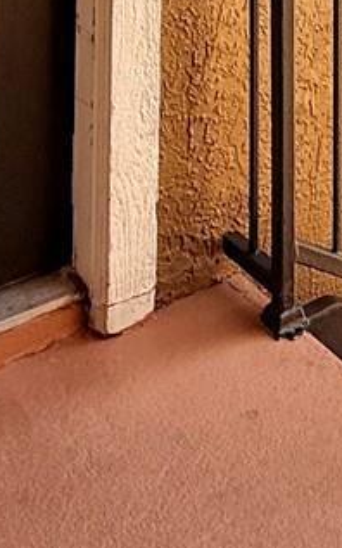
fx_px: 1119
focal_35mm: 75
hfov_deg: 16.4
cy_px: -339
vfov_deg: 21.5
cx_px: 447
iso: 50
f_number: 2.2
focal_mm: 2.22
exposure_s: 1/177
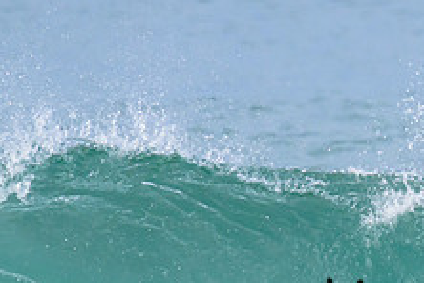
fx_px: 33823
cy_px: 185
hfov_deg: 0.7
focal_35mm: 2872
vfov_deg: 0.5
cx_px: 516
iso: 1400
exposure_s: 1/2000
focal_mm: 800
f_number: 11
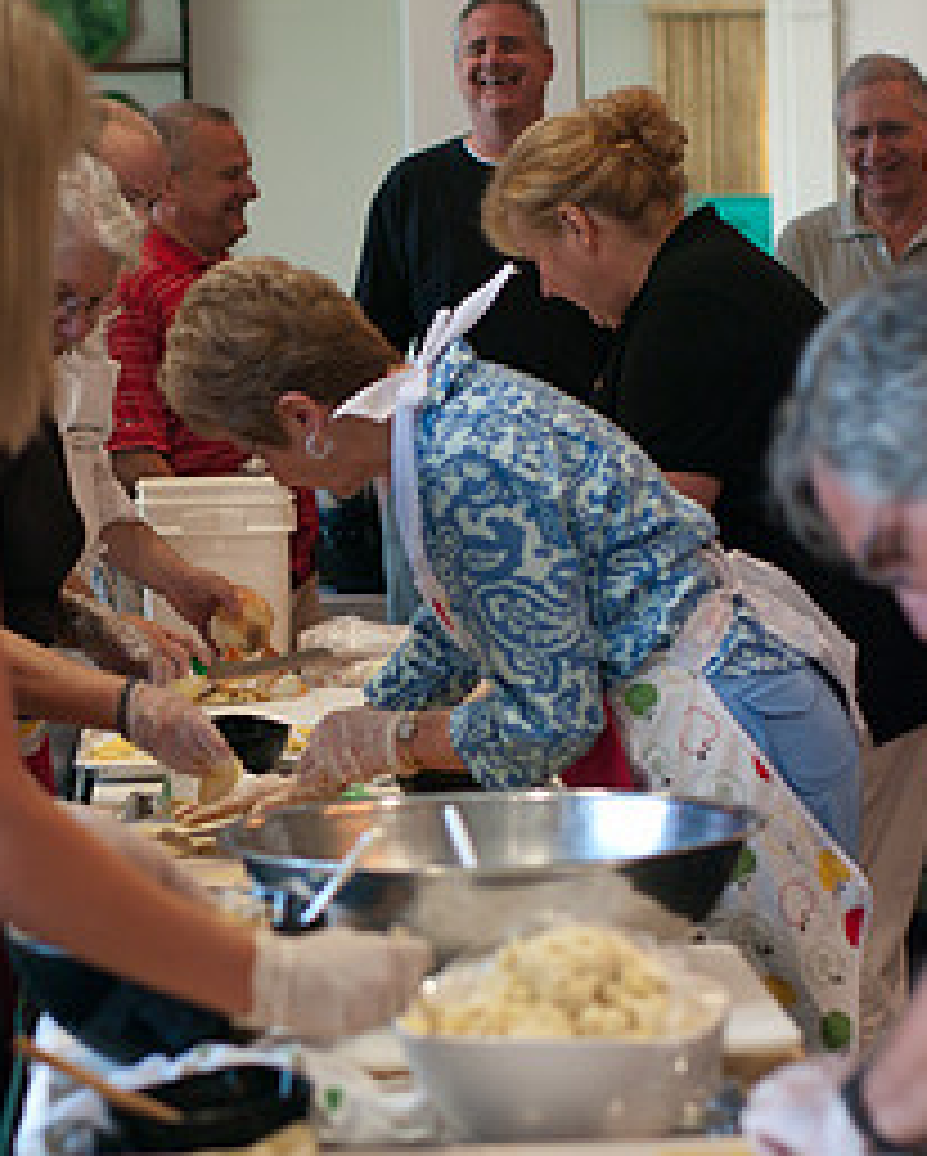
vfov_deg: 15.6
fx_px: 4213
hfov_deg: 12.5
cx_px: 290
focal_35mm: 123
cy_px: 643
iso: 800
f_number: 2.8
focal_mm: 50
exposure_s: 1/90
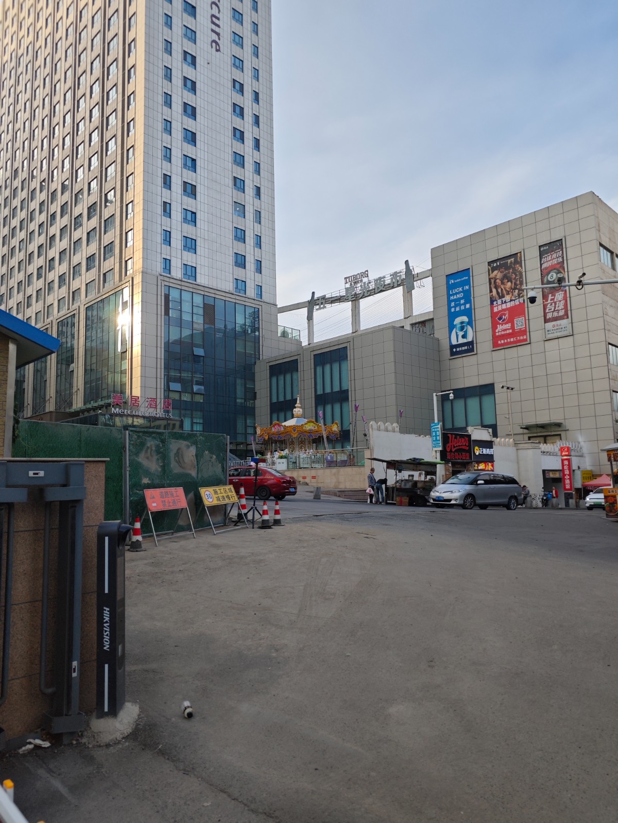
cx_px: 309
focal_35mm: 24
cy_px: 412
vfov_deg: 71.6
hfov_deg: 56.8
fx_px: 571
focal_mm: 5.84
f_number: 1.6
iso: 80
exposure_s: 1/2000
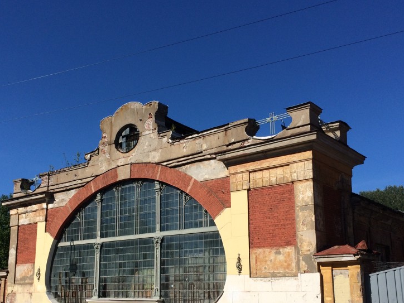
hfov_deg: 45.8
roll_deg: +0.7
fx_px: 479
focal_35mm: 41
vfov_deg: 34.9
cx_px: 195
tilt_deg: +10.8
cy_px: 196
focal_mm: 4.15
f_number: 2.2
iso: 32
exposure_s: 1/3425
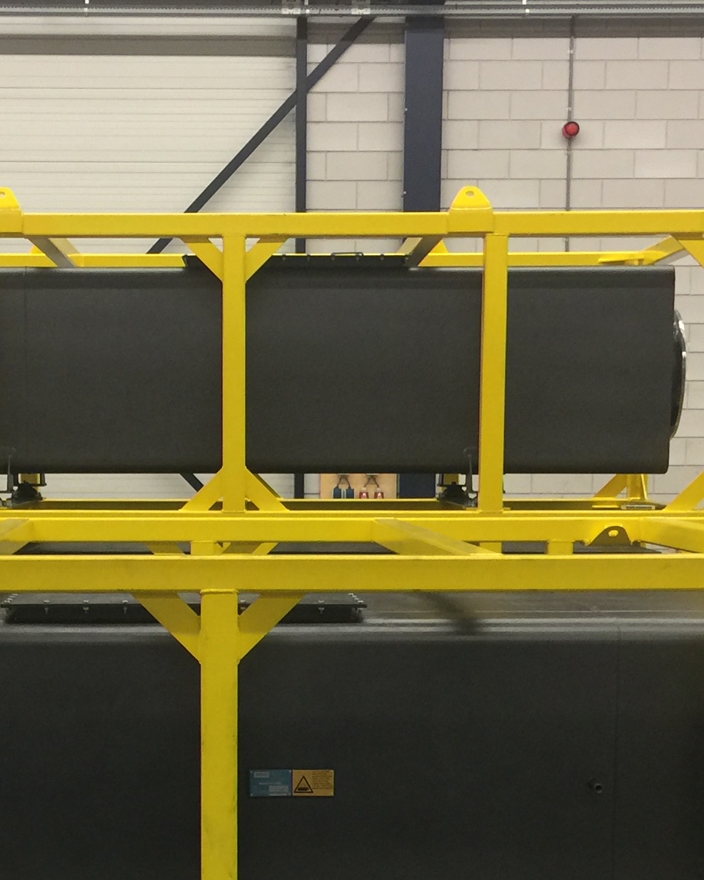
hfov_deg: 20.4
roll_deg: -1.1
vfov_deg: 24.9
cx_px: 236
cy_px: 714
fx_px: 1953
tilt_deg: -6.8
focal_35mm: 75
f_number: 2.2
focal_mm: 4.15
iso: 64
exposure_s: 1/17
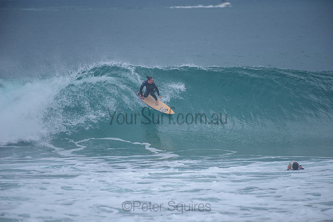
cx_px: 166
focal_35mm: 500
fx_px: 4626
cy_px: 111
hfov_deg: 4.1
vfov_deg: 2.8
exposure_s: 1/2000
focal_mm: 500
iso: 280
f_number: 5.6
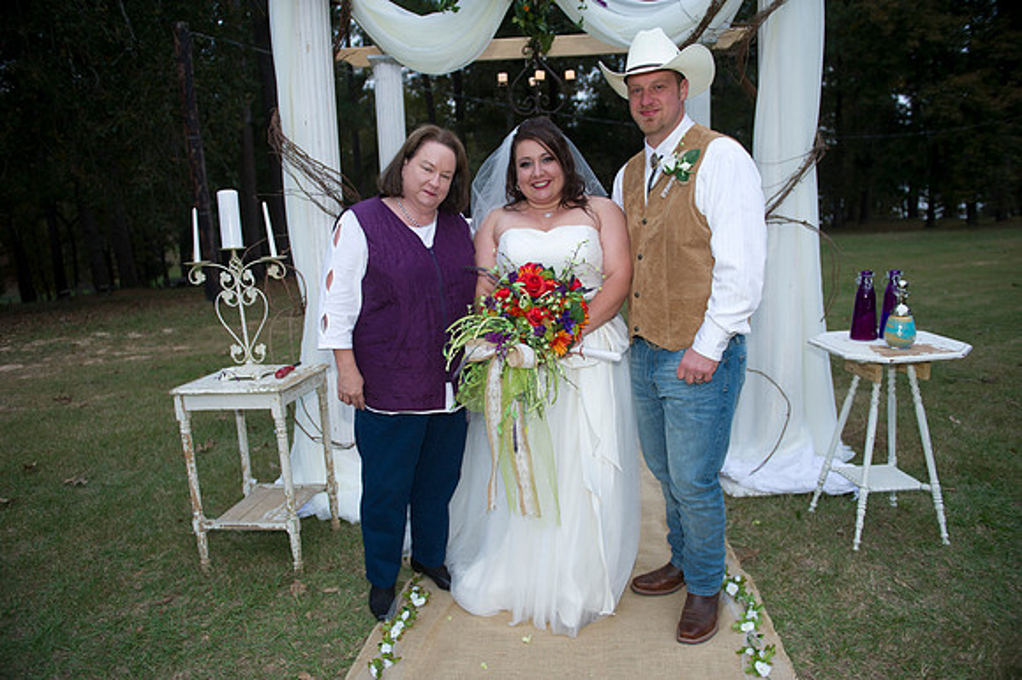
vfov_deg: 53.1
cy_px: 340
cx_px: 511
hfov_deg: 73.8
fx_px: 681
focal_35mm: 24
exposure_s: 1/100
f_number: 3.2
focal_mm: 24
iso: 800
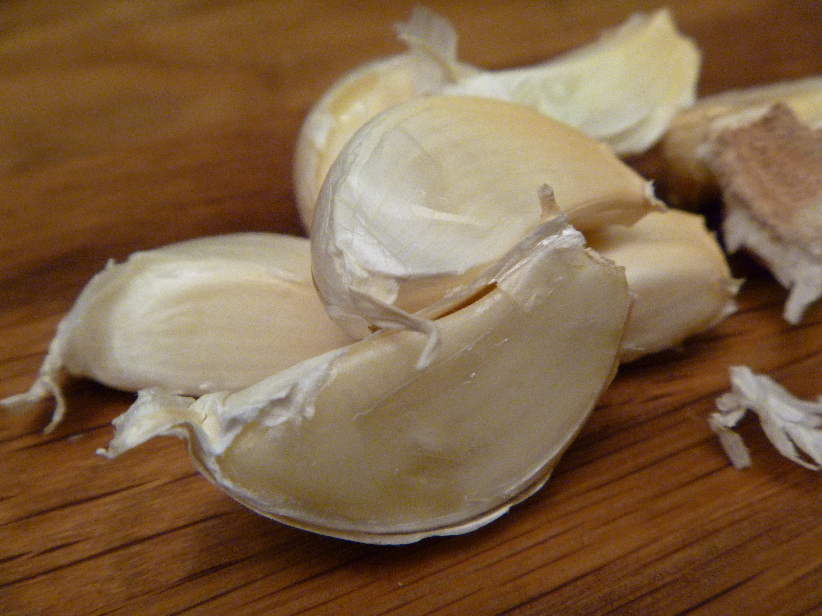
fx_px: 831
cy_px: 308
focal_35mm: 35
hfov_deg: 52.6
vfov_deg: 40.7
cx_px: 411
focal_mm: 6.3
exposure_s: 1/30
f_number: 3.5
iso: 320
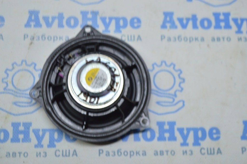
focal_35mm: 60
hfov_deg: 33.4
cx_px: 124
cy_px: 82
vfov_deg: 22.6
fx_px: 411
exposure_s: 1/40
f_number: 5
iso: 400
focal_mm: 40
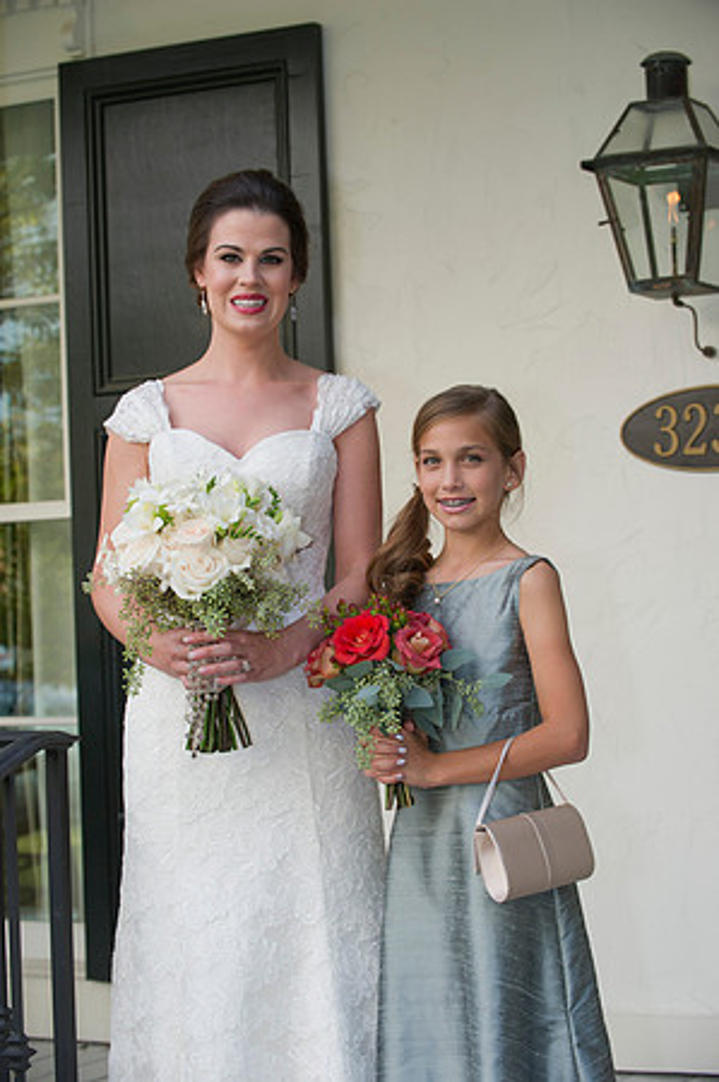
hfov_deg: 16.6
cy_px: 541
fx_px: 2462
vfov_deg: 24.8
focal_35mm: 82
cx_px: 360
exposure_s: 1/100
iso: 500
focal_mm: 82
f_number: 5
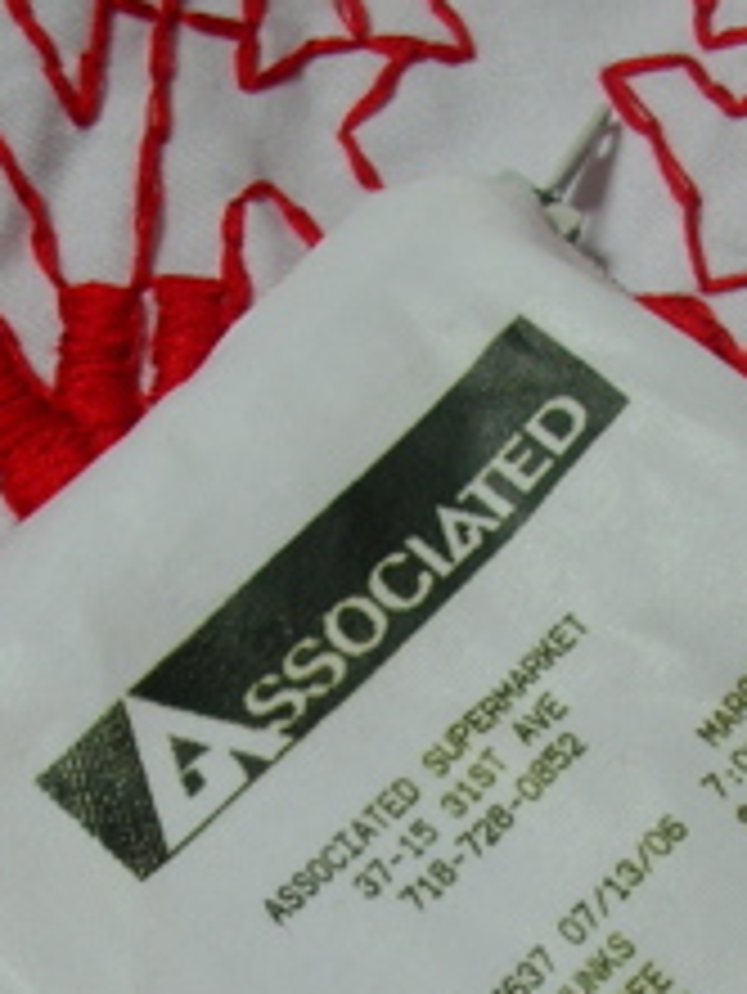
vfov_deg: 18.9
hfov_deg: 14.6
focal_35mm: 101
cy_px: 981
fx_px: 2903
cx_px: 580
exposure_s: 1/13.2
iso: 50
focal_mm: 5.8
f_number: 2.8
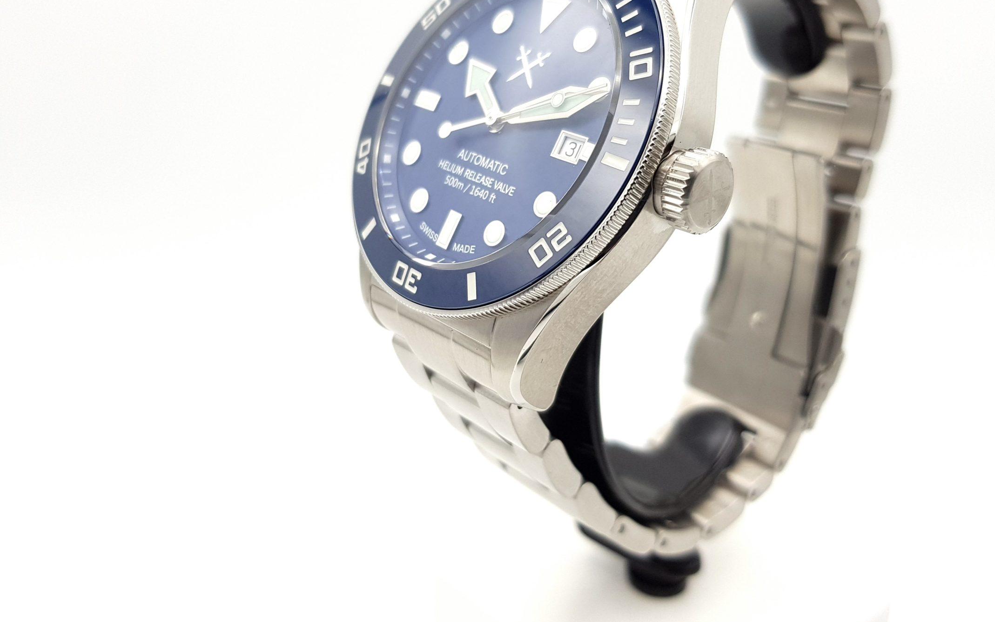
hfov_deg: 58.1
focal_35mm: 33
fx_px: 895
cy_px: 249
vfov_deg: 38.2
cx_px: 506
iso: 40
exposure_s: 1/608
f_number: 1.7
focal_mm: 4.2
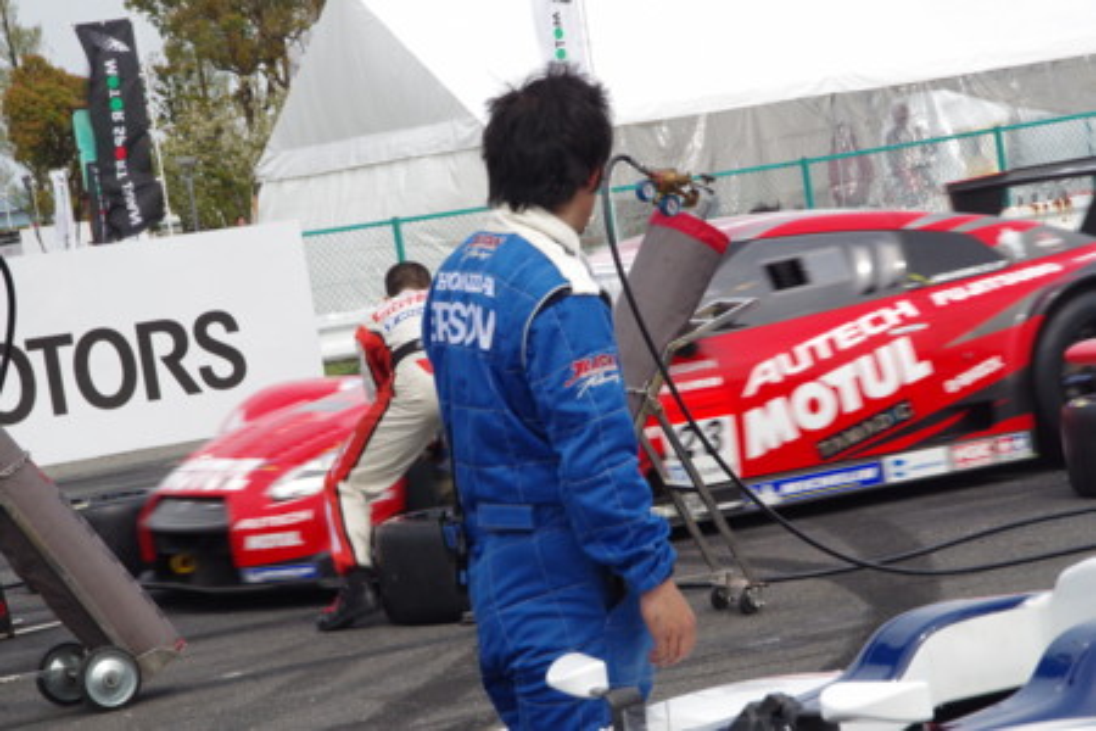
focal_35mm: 135
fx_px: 4110
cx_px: 548
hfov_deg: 15.2
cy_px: 366
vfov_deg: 10.2
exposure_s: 1/50
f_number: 16
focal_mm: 90
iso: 1000
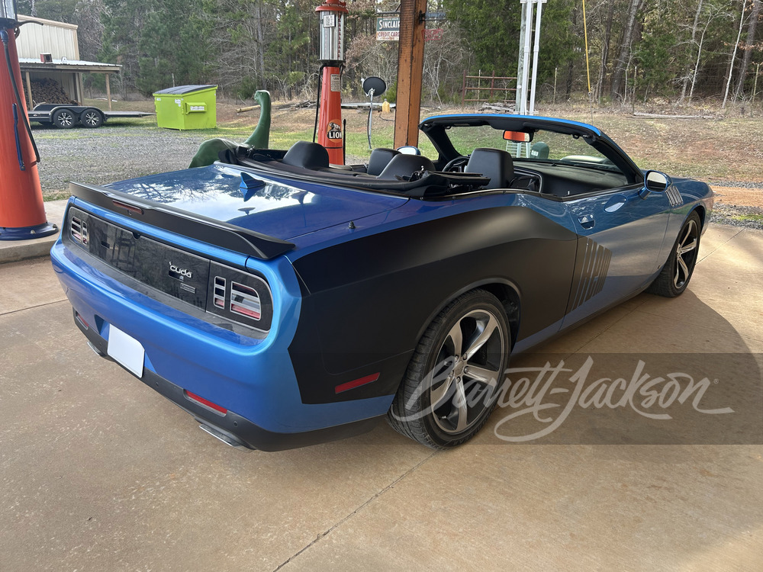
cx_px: 382
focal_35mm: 26
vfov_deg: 53.1
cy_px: 286
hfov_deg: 67.3
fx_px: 573
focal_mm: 5.7
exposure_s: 1/324
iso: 50
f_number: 1.5
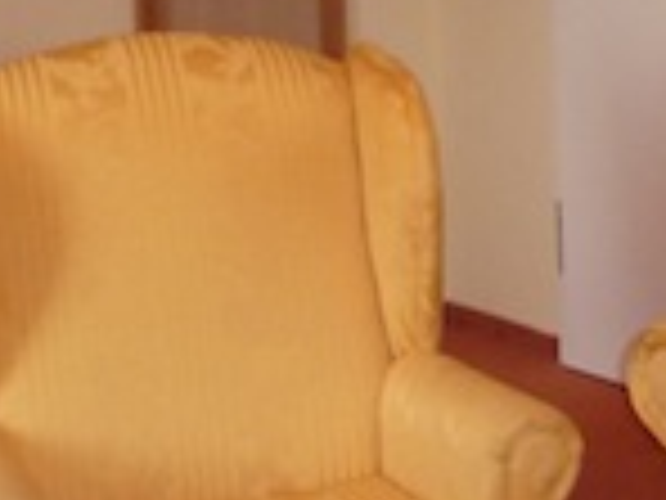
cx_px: 1107
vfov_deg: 12.0
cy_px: -72
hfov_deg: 14.7
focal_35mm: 121
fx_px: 2328
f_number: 3.3
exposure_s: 1/30
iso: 250
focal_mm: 4.7
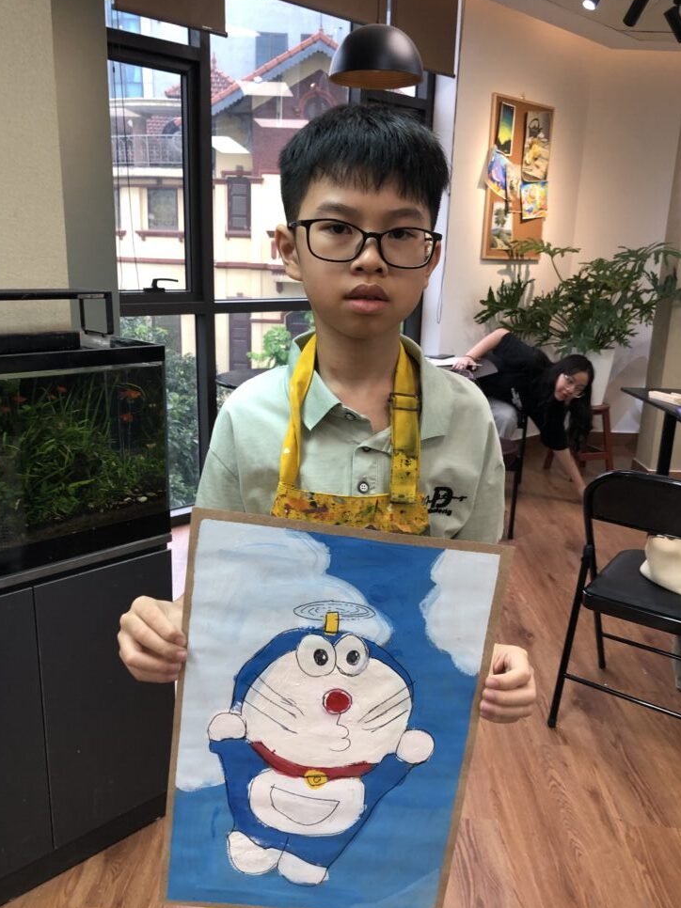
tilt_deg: -16.0
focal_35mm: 29
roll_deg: -1.8
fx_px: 761
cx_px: 329
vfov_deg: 61.7
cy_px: 463
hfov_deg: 48.2
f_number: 1.8
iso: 80
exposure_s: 1/100
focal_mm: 3.99
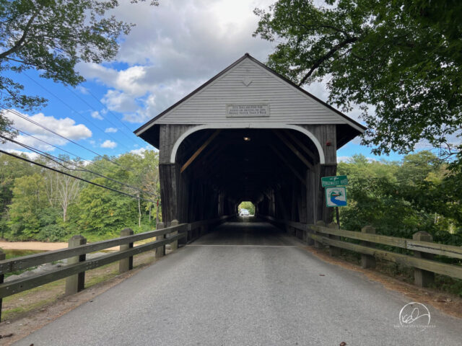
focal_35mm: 26
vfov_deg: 53.1
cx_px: 231
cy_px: 173
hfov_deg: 67.3
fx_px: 347
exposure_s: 1/797
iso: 50
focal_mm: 5.7
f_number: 1.5
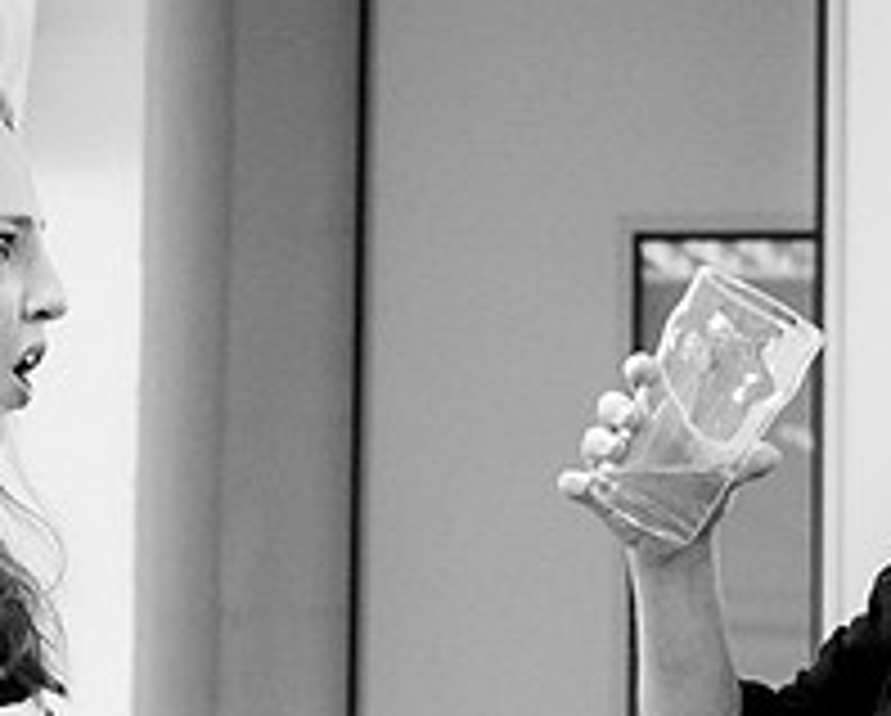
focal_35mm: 275
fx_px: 7263
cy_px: 495
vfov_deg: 5.6
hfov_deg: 7.0
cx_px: -66
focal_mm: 45
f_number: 2.8
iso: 800
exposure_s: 1/160
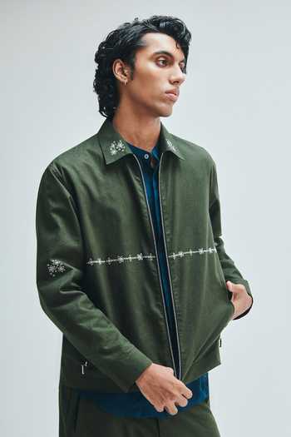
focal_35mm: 62
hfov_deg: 21.9
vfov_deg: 32.4
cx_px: 146
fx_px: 752
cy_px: 218
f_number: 8
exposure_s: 1/125
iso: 400
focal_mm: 62
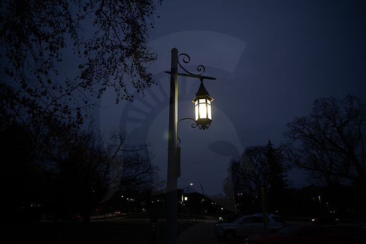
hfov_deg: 73.8
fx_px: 244
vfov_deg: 53.1
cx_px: 183
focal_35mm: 24
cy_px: 122
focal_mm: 24
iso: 200
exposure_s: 1/50
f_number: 2.8
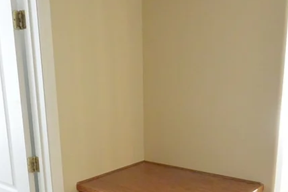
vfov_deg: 30.5
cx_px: 140
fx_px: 344
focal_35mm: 43
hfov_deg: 45.4
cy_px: 153
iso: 1600
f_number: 3.5
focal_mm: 6.7
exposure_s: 1/30
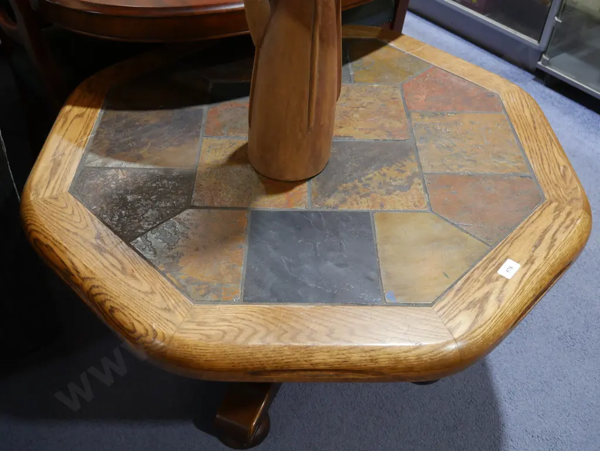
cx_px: 300
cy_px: 226
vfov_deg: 37.8
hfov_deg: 49.0
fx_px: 659
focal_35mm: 38
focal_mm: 19
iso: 500
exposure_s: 1/60
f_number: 4.1
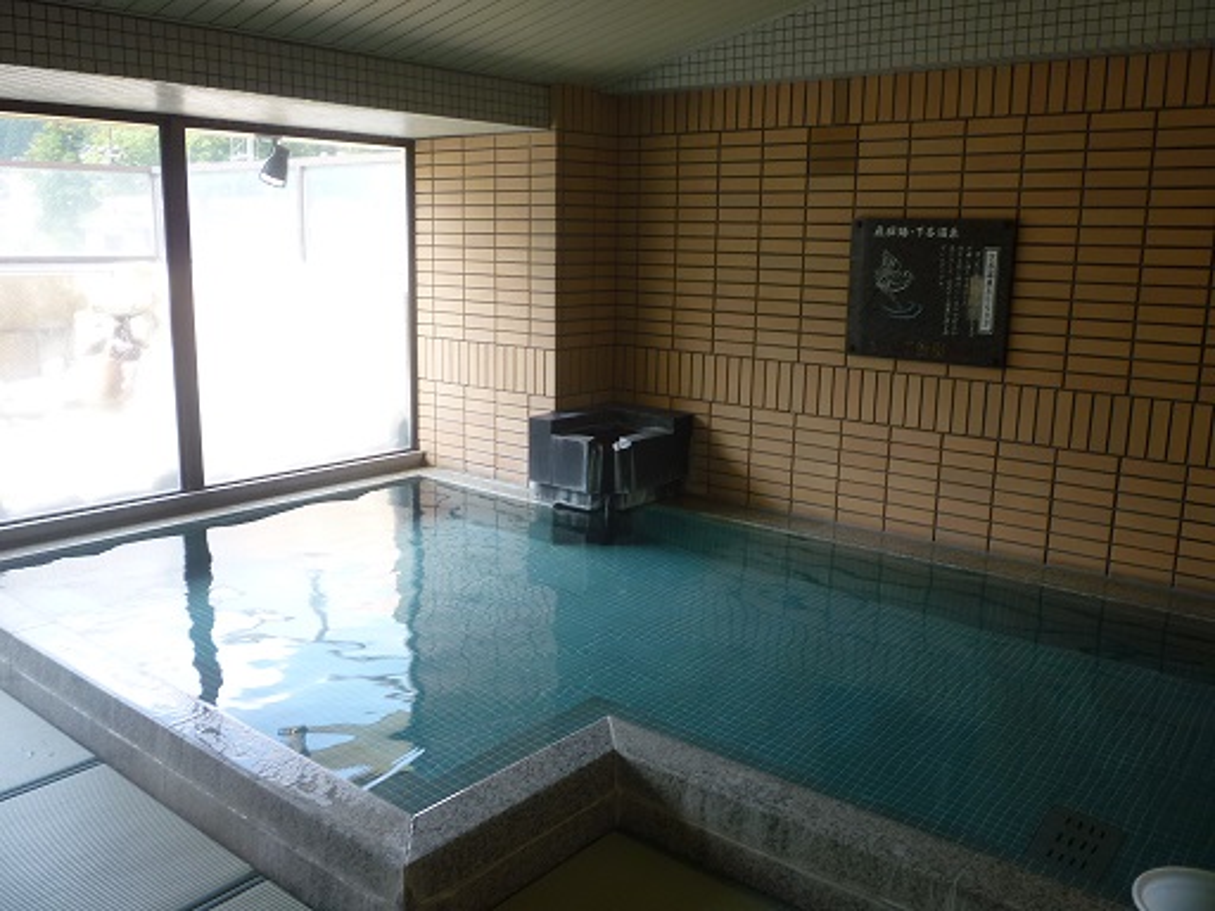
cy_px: 456
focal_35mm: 29
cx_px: 608
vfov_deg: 48.2
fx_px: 1018
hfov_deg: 61.7
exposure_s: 1/50
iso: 80
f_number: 3.3
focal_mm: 5.2
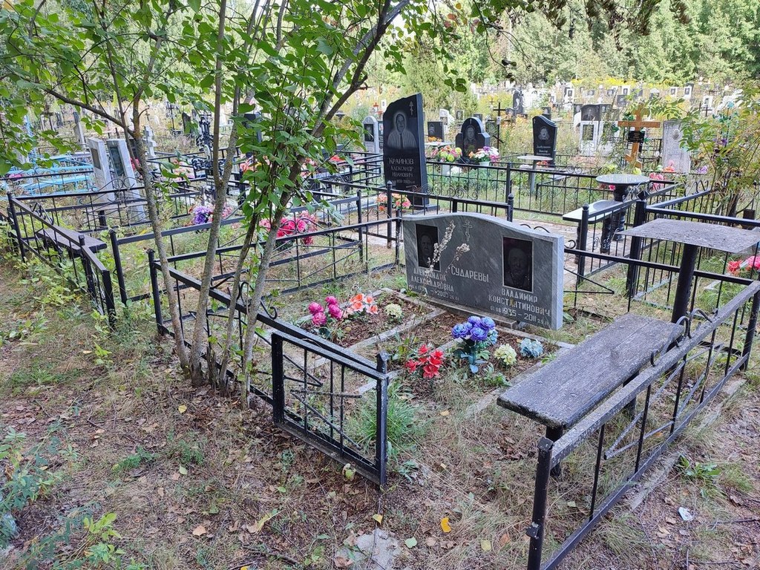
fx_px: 549
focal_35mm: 25
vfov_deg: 54.9
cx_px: 380
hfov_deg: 69.4
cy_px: 285
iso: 77
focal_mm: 6.04
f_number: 1.9
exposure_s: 1/100
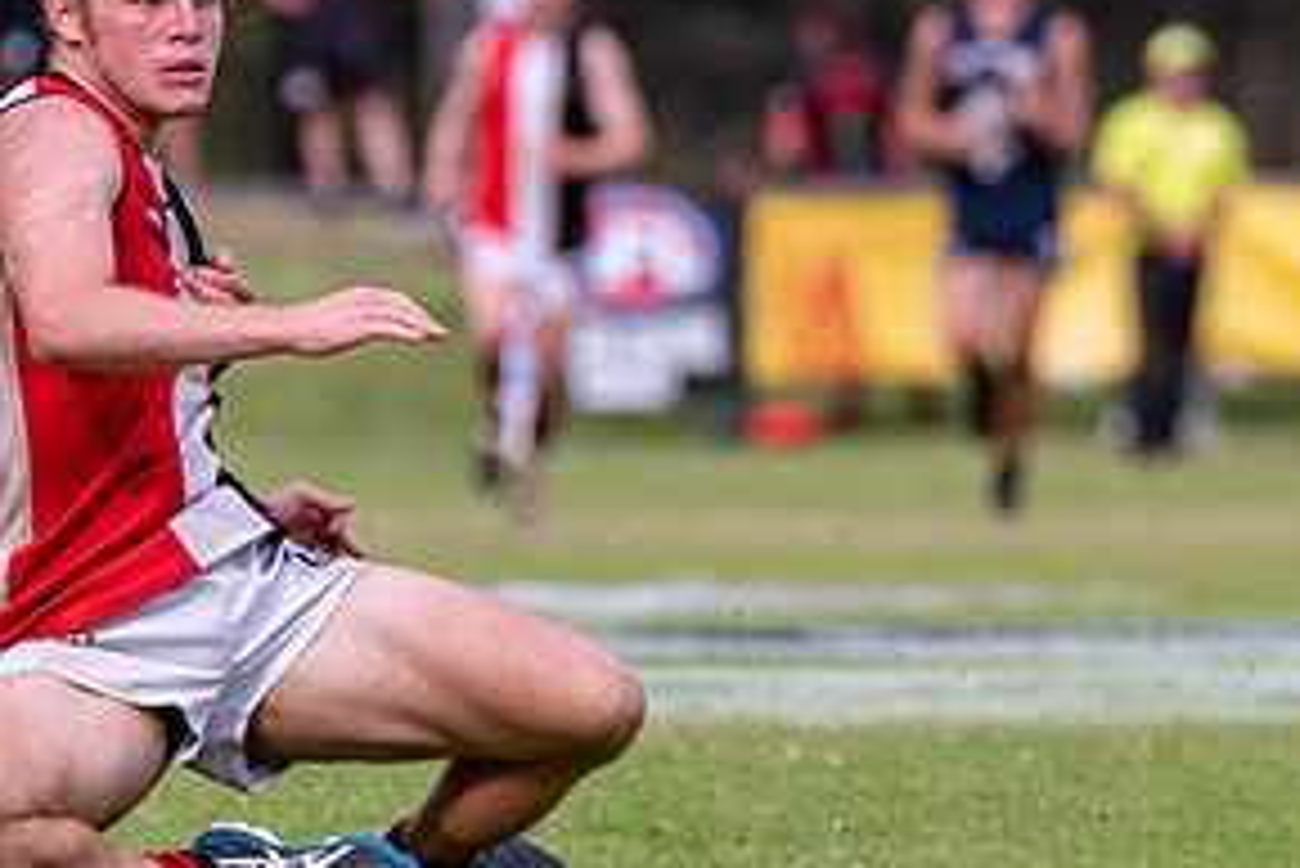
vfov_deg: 1.6
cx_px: 497
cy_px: 200
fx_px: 32045
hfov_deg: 2.3
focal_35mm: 887
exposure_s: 1/2000
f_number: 6.3
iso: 800
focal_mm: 320
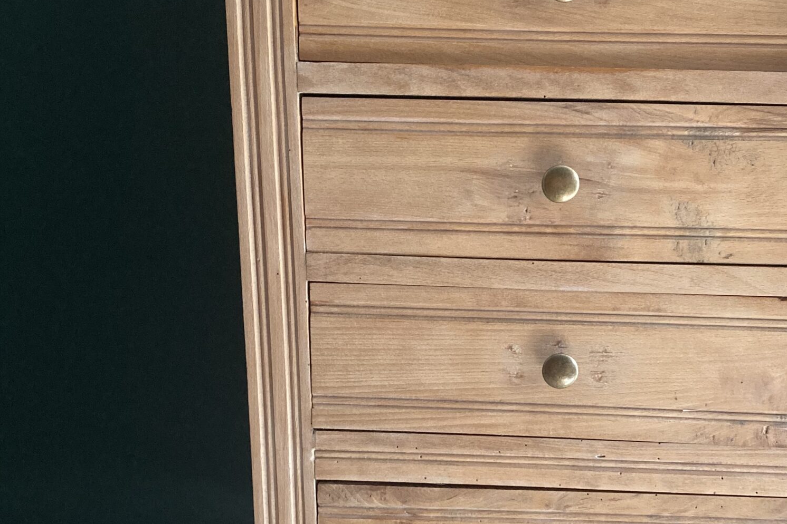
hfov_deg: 39.4
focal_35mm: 50
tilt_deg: -11.5
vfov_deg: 26.8
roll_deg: +0.3
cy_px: 347
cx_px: 481
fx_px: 1093
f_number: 1.8
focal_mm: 3.99
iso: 160
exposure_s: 1/60
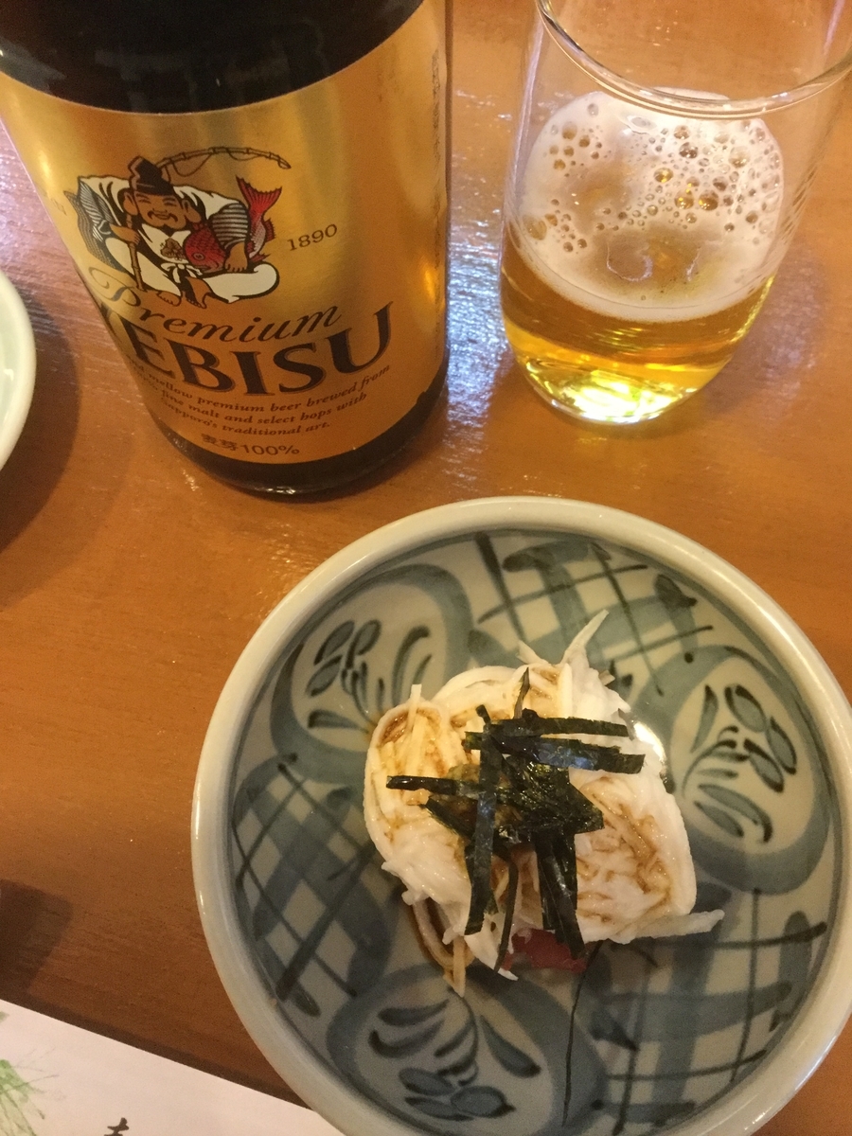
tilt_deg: -66.9
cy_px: 568
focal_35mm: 31
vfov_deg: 58.4
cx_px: 426
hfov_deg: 45.4
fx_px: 1017
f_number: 2.4
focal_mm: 3.3
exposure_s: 1/15
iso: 250
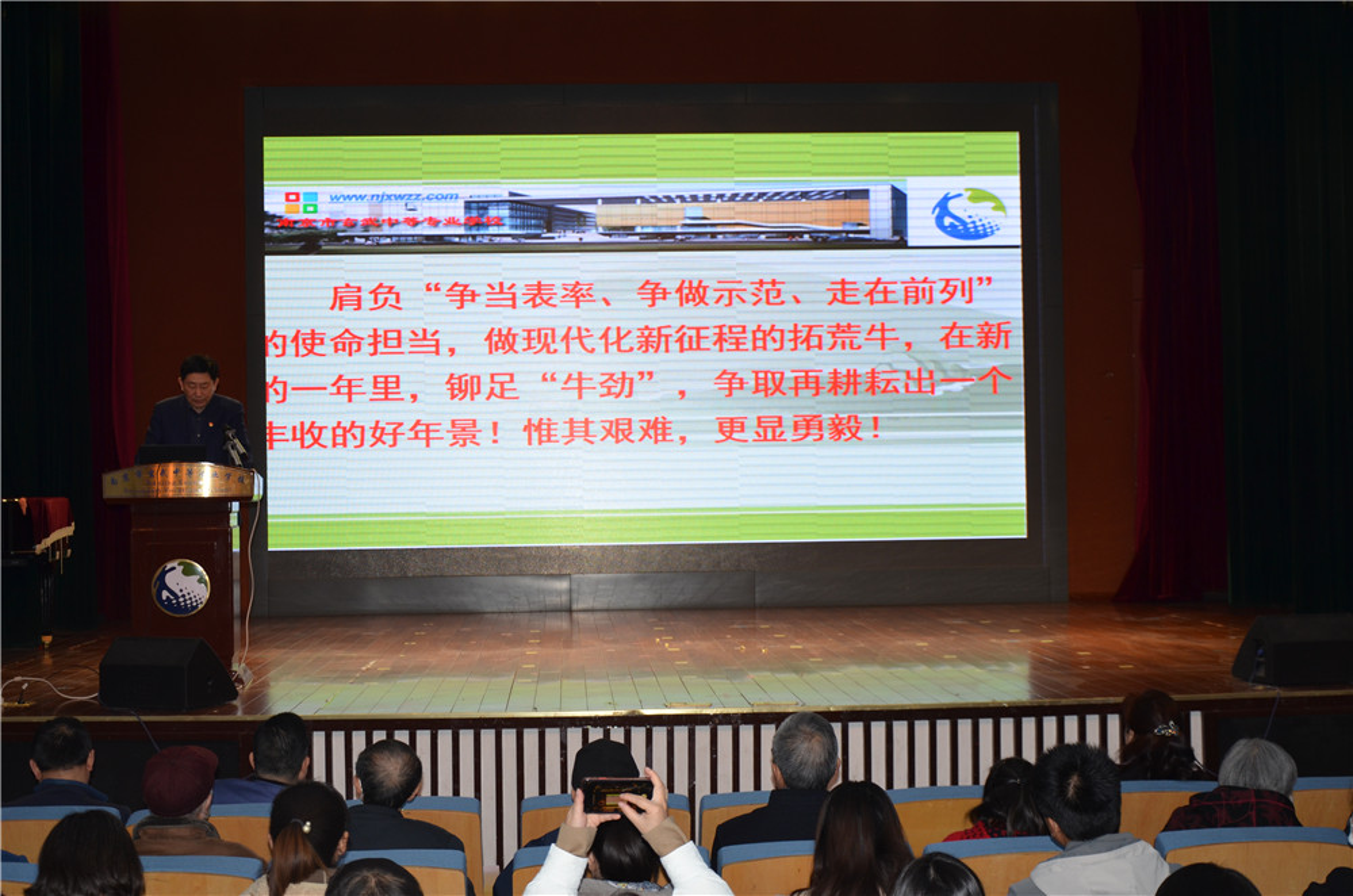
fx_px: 1912
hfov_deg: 39.0
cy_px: 448
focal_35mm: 51
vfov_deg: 26.4
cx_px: 676
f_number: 4.2
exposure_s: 1/100
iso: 400
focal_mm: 34
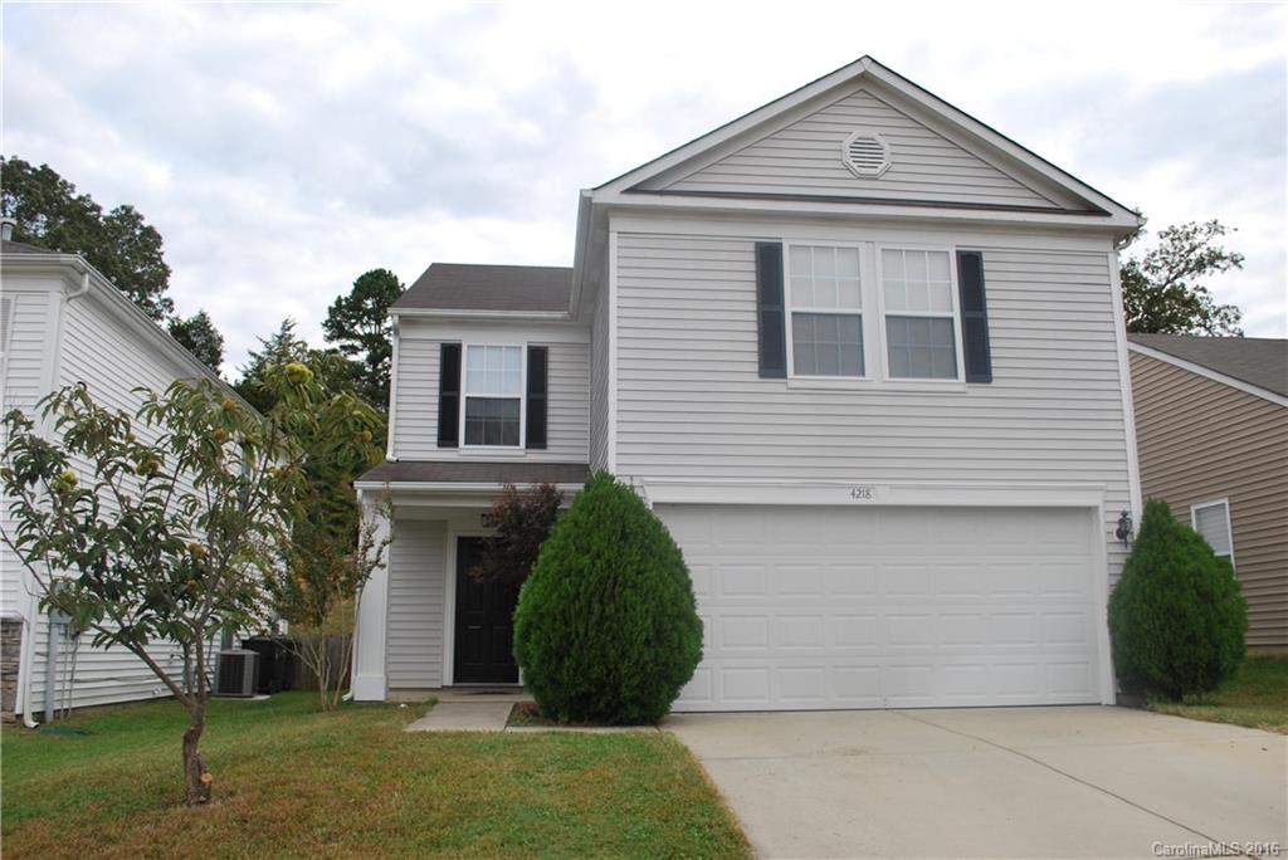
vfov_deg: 43.7
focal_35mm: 30
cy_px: 430
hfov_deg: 61.9
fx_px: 1074
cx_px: 644
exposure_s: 1/125
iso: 140
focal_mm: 20
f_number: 5.6
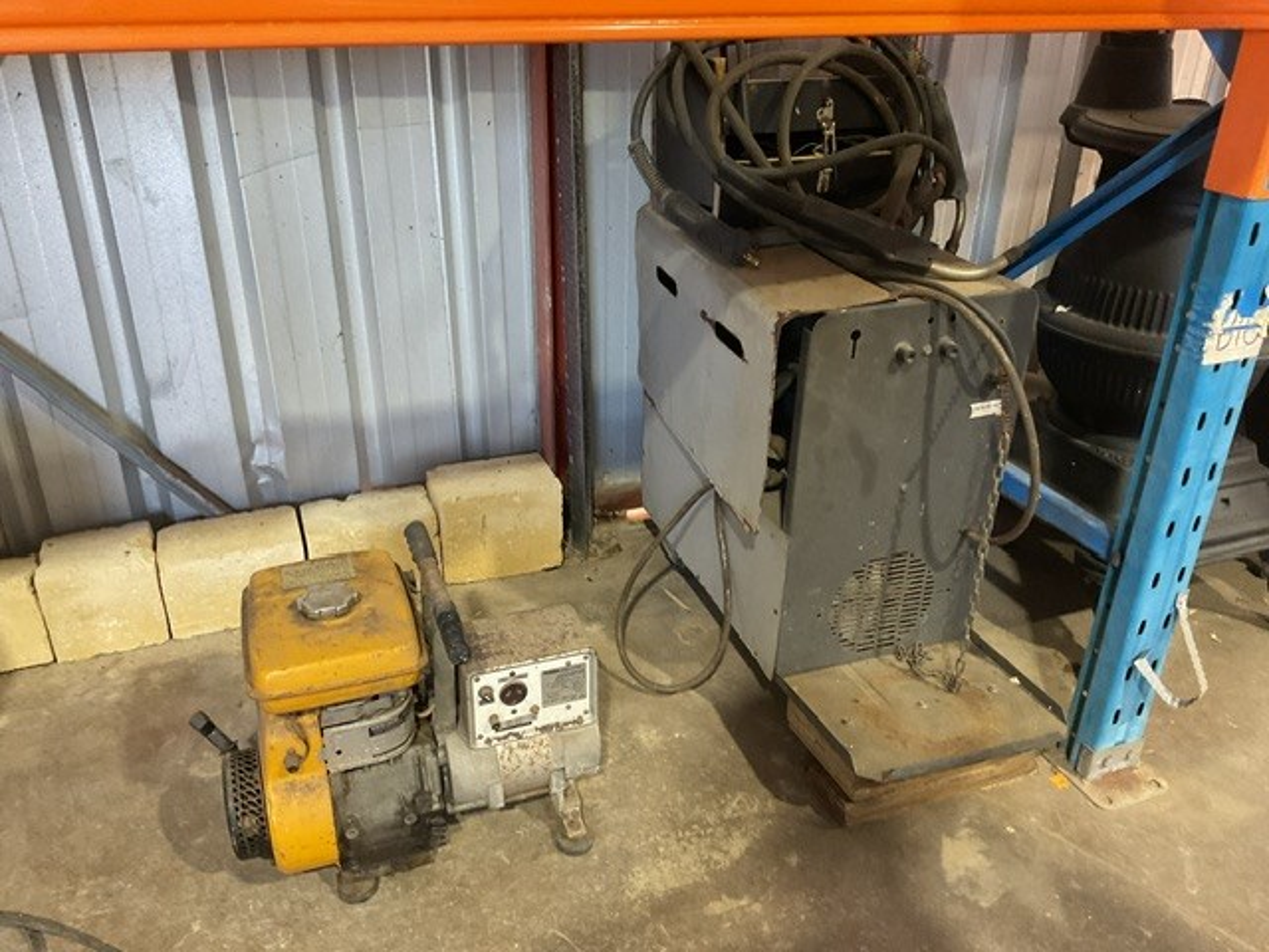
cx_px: 634
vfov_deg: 48.2
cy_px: 476
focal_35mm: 29
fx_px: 1063
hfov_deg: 61.7
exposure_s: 1/50
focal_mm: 3
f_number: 1.8
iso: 200
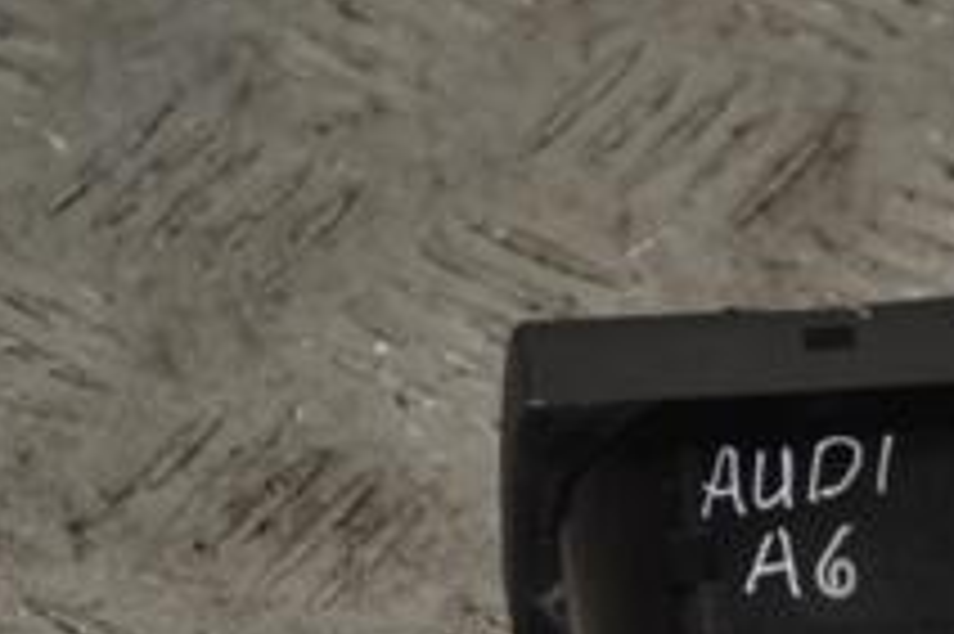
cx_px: 1076
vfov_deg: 5.8
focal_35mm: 233
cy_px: 796
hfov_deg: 8.7
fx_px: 6181
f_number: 5.6
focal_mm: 55
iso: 360
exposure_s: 1/125
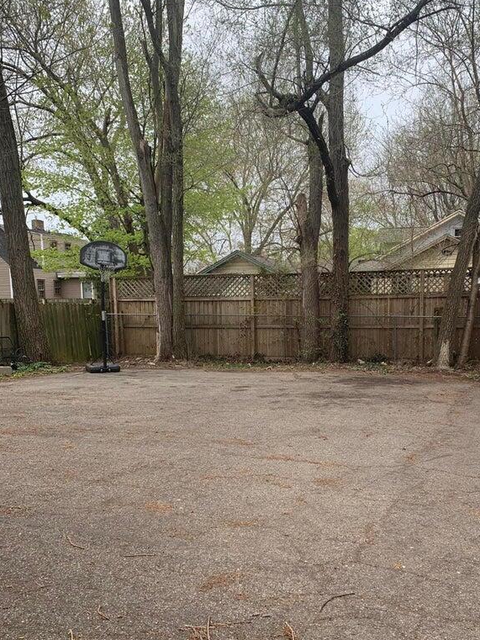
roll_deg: +0.5
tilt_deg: -6.0
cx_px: 293
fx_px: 647
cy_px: 384
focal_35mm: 35
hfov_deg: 40.5
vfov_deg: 52.3
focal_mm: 4.25
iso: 25
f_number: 1.8
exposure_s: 1/928
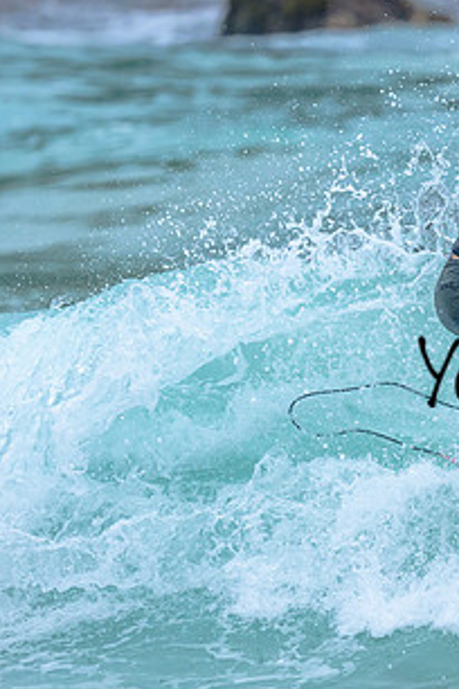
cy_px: 421
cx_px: 494
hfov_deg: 0.7
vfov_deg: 1.0
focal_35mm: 2086
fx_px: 39892
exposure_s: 1/2500
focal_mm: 800
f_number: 6.3
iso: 560
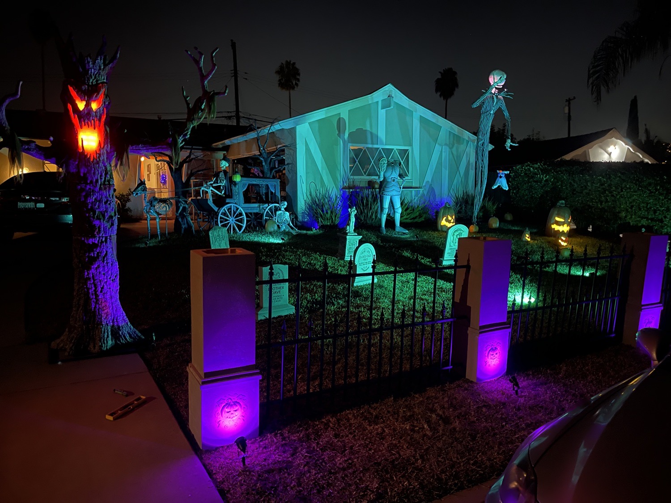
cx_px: 336
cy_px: 252
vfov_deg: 54.9
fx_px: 485
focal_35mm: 25
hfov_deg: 69.4
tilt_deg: -7.8
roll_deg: +0.6
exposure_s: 1/10
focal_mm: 5.1
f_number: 1.6
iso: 1250
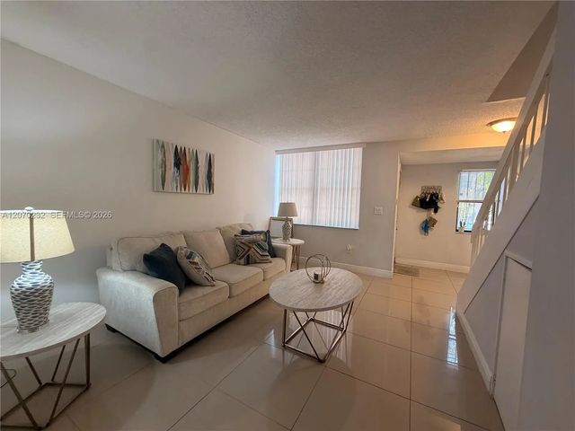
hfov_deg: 102.1
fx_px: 233
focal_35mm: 14
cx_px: 288
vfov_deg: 85.7
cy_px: 216
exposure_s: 1/120
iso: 250
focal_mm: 2.22
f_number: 2.2
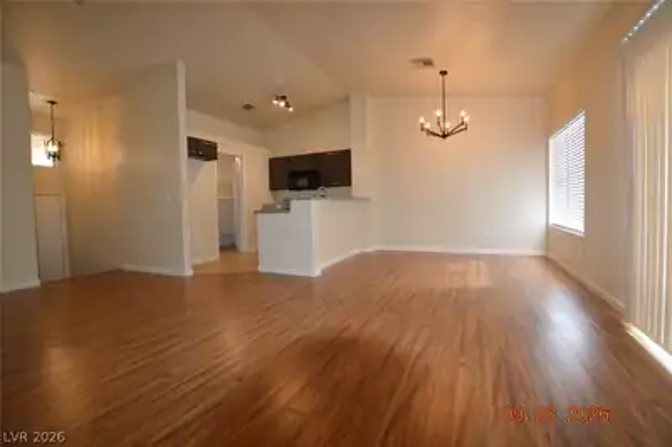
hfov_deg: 100.4
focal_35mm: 15
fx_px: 280
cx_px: 336
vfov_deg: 77.2
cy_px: 224
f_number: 4
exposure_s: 1/60
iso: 400
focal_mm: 10
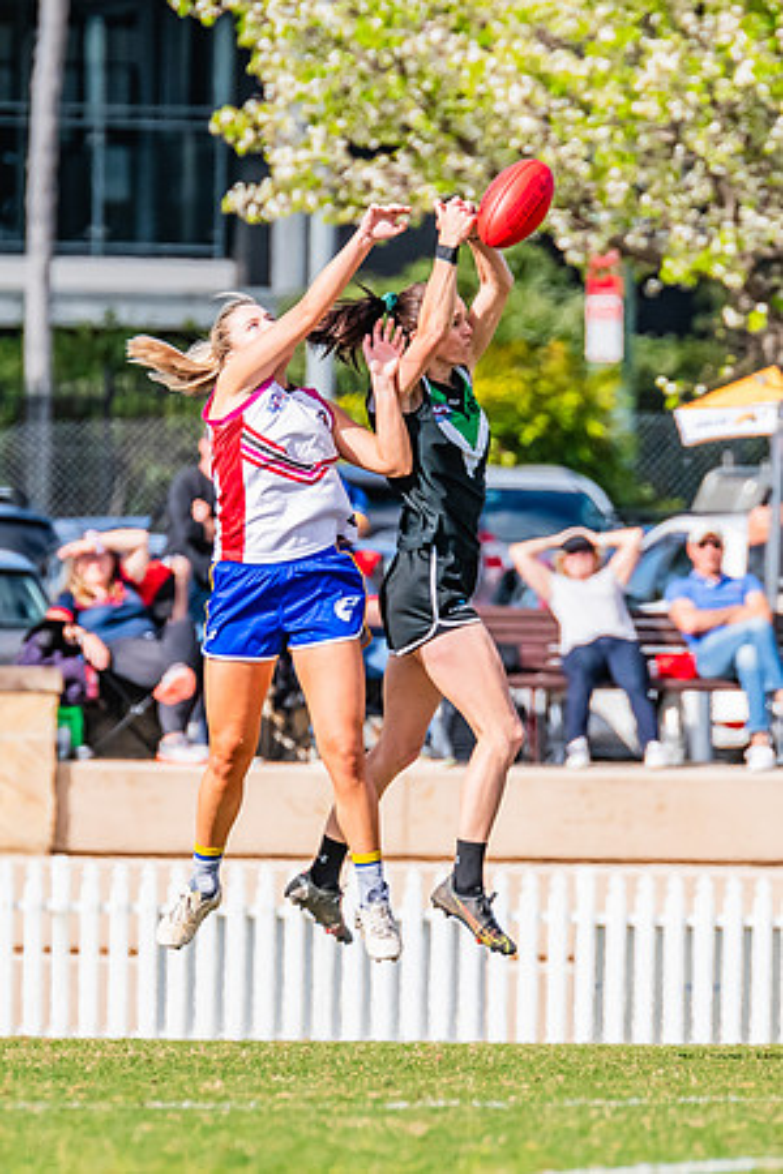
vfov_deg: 2.2
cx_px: 468
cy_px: 355
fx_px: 30924
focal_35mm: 948
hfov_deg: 1.5
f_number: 8
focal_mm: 420
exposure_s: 1/1600
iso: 800
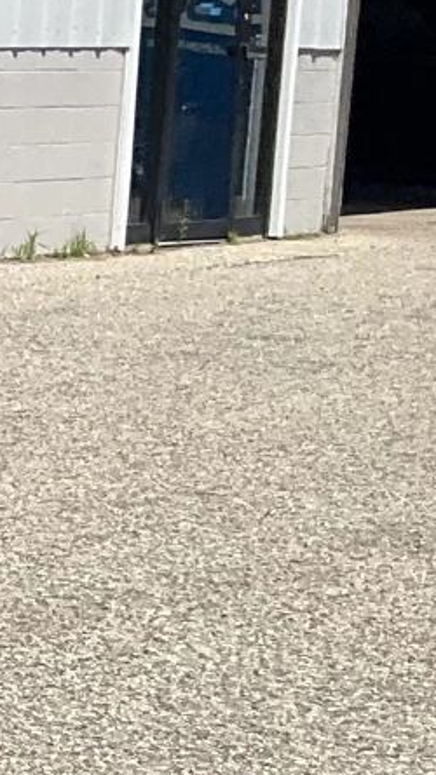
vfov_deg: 15.1
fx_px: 2921
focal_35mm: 142
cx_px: -1165
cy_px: 545
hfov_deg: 7.0
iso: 25
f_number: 1.8
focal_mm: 3
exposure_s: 1/2538
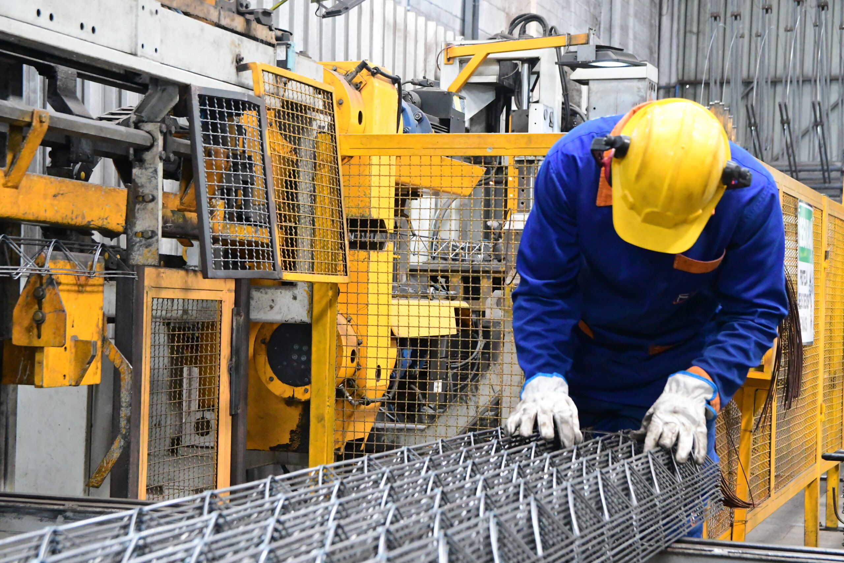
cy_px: 282
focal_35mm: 75
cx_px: 422
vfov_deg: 18.2
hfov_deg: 27.0
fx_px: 1758
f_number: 5.6
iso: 8000
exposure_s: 1/200
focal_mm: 50
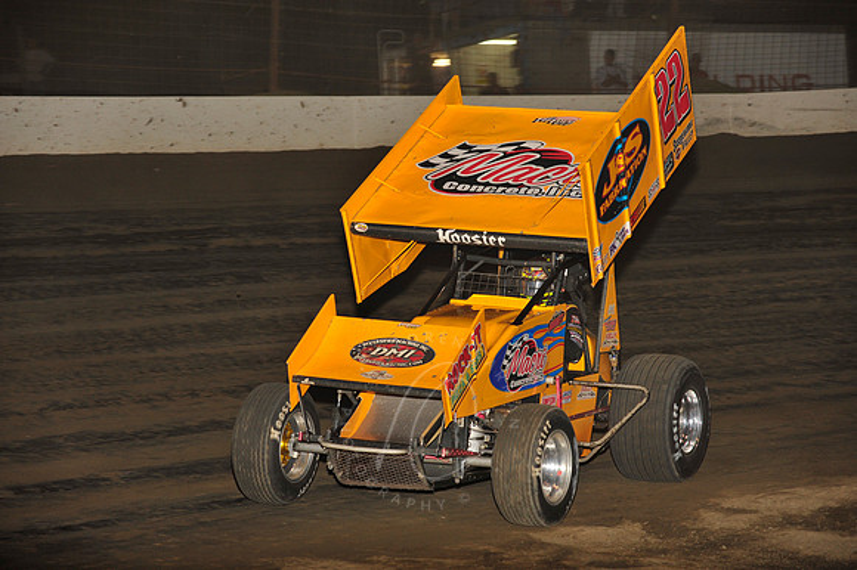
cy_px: 285
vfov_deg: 9.5
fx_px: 3450
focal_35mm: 145
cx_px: 428
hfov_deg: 14.2
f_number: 6.3
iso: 800
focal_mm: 145
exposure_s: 1/320
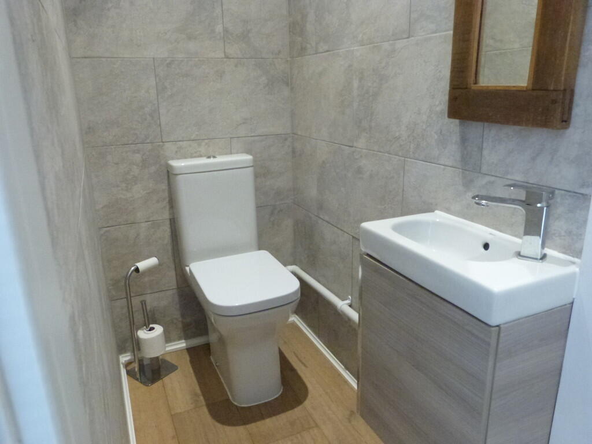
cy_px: 222
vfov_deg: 54.9
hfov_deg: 69.4
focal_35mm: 25
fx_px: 428
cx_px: 296
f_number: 2.8
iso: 800
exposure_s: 1/50
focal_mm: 4.5
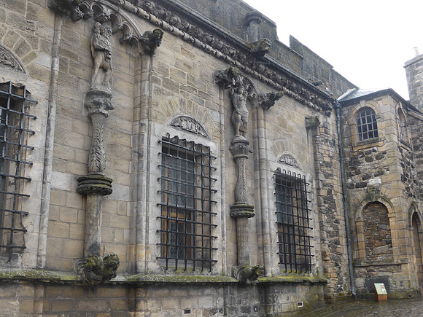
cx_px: 212
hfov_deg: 46.8
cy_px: 158
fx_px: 489
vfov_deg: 36.0
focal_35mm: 40
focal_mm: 6.9
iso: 100
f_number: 3.9
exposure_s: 1/125
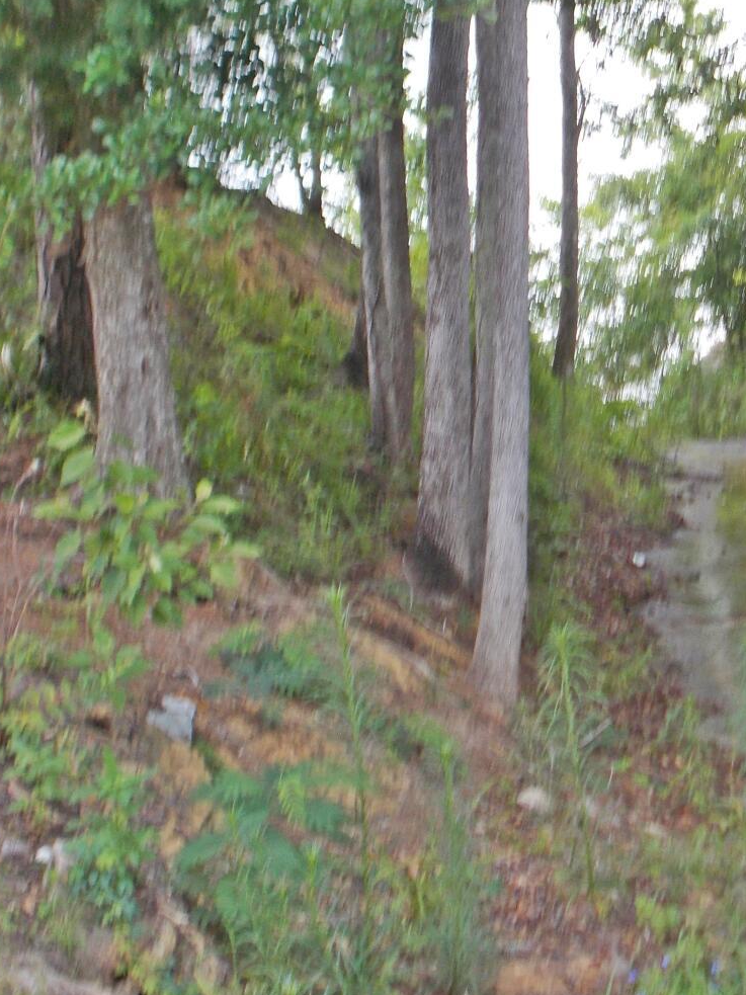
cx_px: 730
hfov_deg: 12.4
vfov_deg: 16.6
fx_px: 3391
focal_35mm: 118
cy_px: 198
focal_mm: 10.3
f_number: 4.9
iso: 80
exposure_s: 1/40
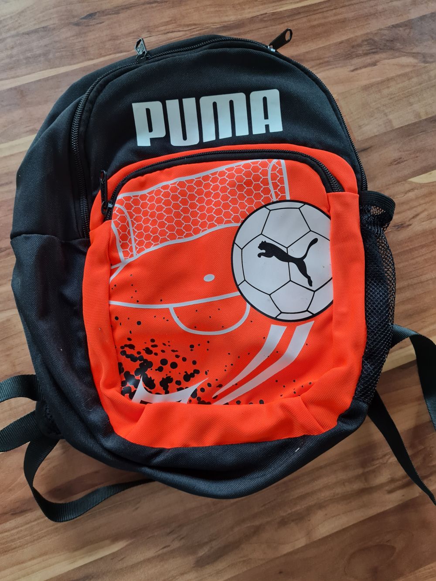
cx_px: 218
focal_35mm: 26
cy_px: 290
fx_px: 437
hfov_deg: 53.1
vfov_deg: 67.3
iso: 200
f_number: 1.8
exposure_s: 1/100
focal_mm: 5.4
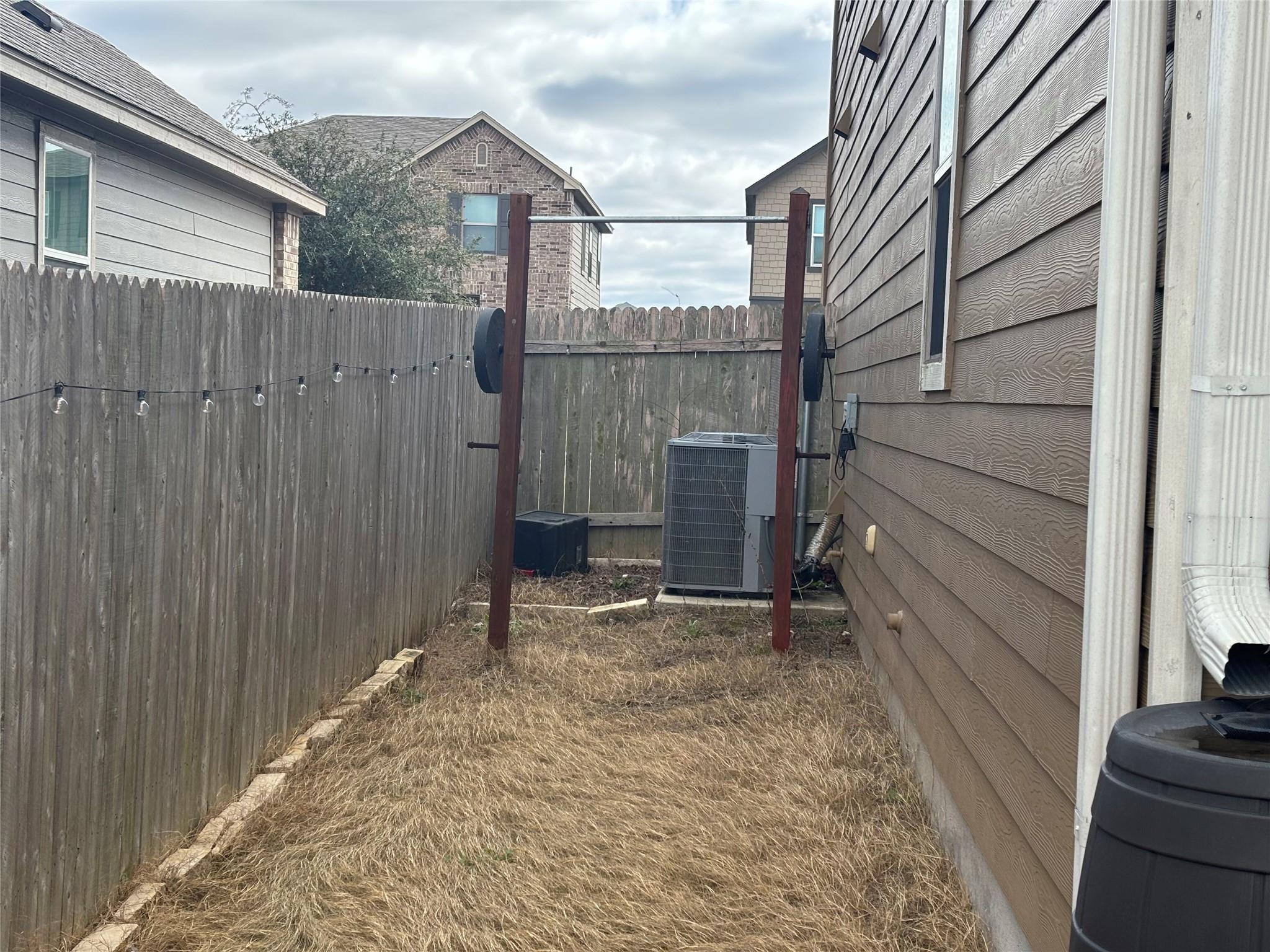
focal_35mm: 52
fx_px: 1908
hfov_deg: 36.8
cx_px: 635
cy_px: 476
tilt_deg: -2.9
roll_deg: -1.8
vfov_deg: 28.0
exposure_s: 1/792
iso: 32
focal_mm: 5.96
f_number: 1.6
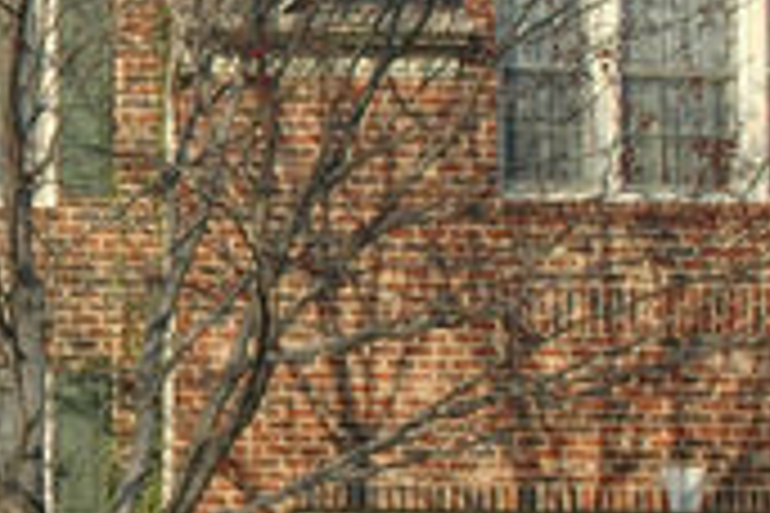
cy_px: 346
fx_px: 3379
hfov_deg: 12.3
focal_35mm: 158
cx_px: -405
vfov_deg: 8.7
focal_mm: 24
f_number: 9
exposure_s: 1/250
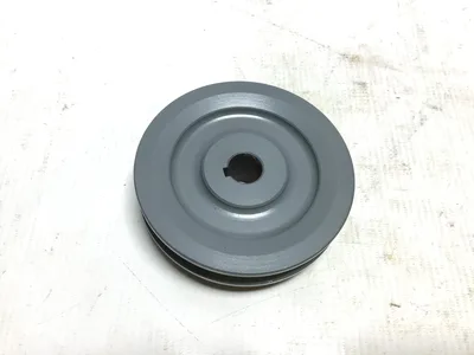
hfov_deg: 58.4
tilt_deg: -62.1
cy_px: 178
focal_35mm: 31
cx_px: 237
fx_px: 424
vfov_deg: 45.4
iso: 40
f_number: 2.4
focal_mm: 3.3
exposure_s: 1/120
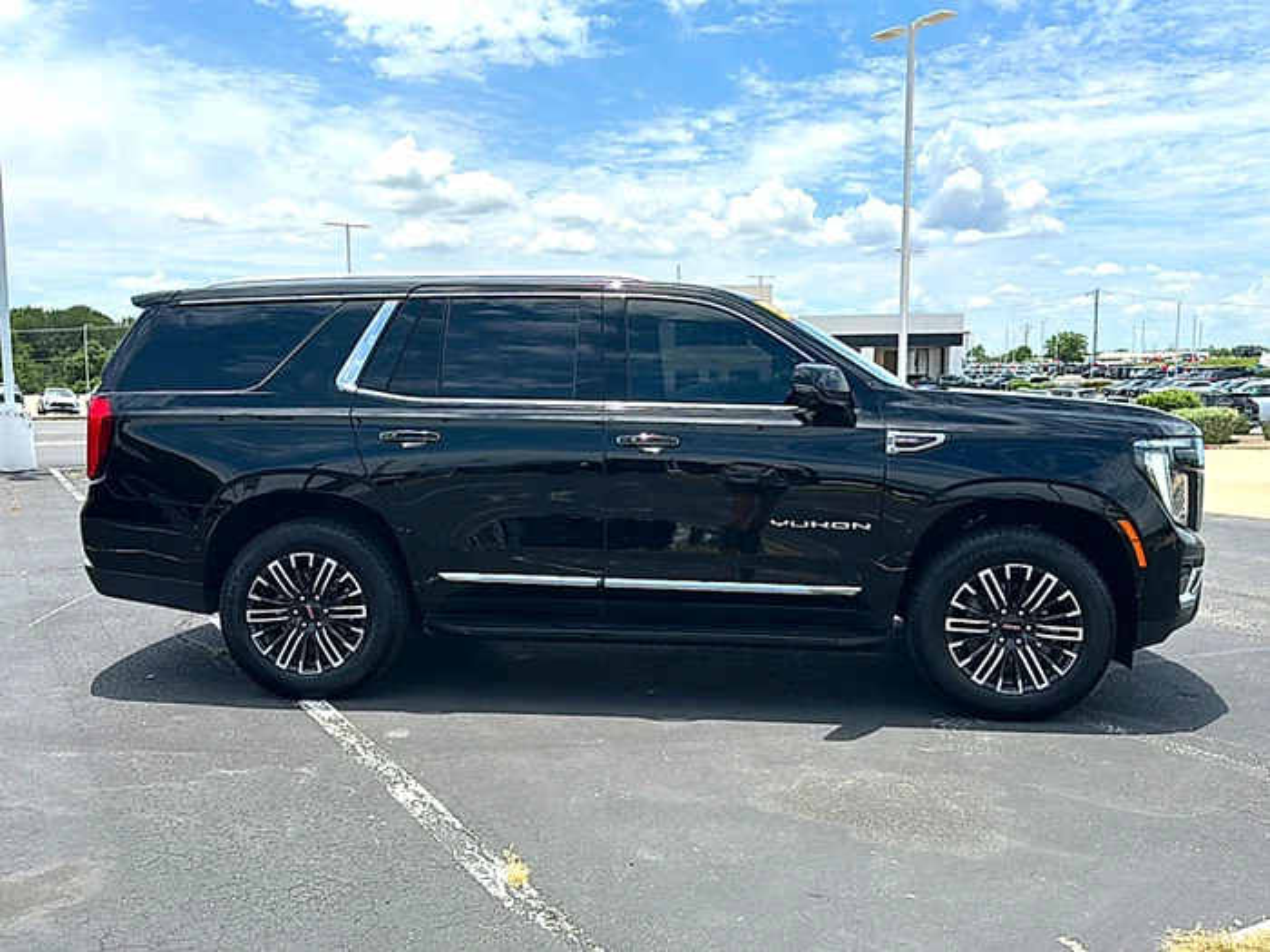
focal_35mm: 25
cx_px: 635
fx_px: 917
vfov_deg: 54.9
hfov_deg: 69.4
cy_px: 476
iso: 80
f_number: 1.78
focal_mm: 6.86
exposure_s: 1/5291
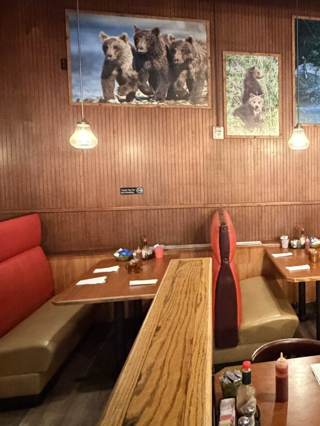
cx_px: 291
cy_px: 190
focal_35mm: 29
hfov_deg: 43.8
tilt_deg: -2.7
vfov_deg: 61.5
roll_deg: +2.8
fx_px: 357
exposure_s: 1/40
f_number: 2.2
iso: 1250
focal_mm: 2.22
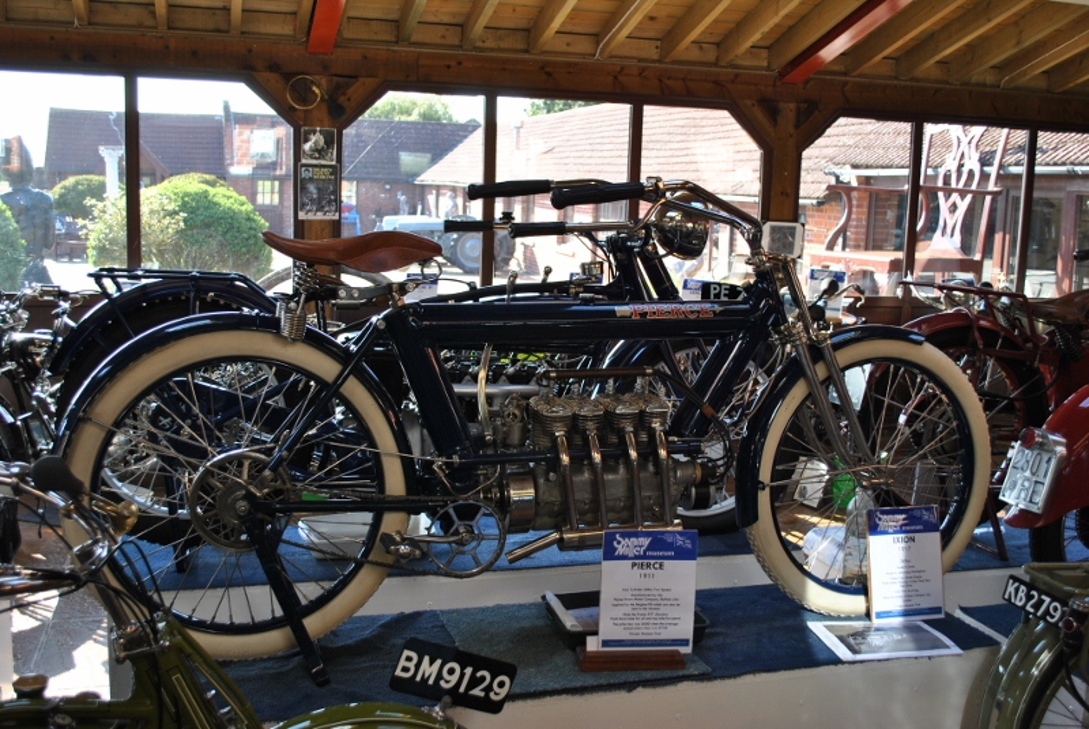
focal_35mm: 36
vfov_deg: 37.0
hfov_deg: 53.1
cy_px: 364
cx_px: 544
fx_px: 1091
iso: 200
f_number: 4.5
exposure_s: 1/80
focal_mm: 24
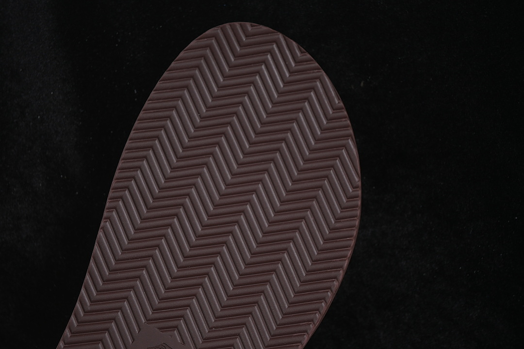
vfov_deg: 18.2
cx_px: 262
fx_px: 1092
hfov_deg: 27.0
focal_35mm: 75
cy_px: 174
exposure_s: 1/60
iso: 160
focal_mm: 50
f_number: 6.3
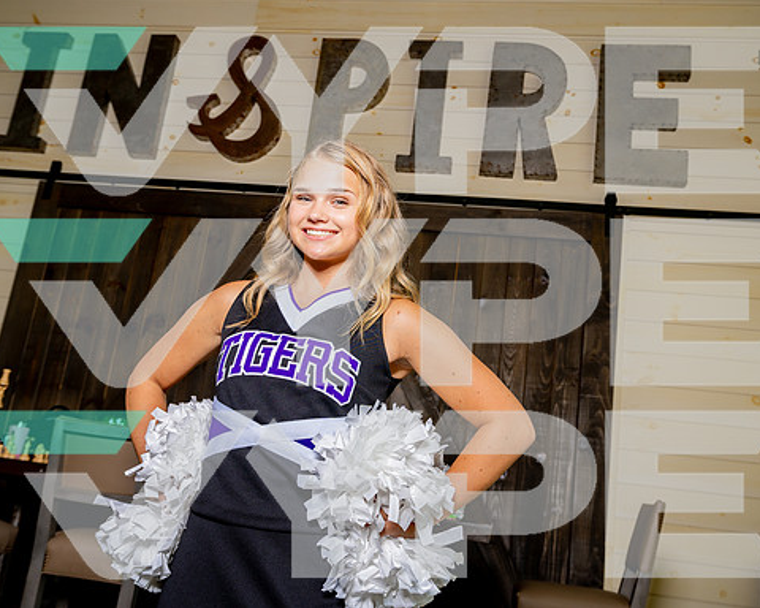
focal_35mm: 34
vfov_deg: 43.4
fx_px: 765
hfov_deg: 52.8
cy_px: 303
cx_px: 390
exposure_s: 1/250
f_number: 5.6
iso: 200
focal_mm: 30
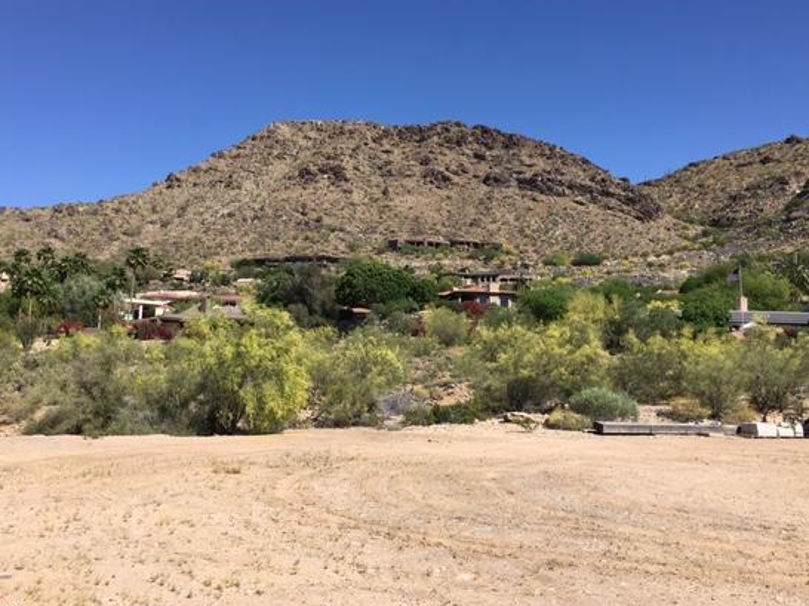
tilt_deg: +7.8
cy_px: 289
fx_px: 794
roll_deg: -1.5
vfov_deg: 41.8
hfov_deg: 54.0
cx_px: 391
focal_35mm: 34
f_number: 2.2
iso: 25
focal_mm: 4.15
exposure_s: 1/1748
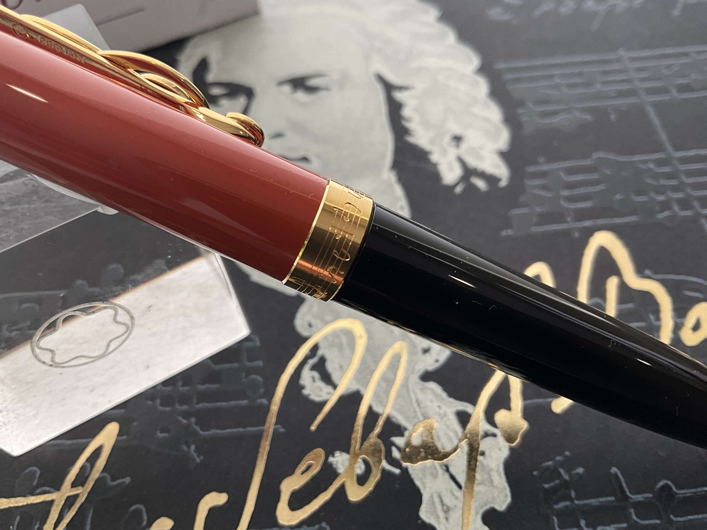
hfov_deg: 61.7
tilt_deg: -56.3
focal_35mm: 29
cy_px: 265
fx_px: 592
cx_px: 354
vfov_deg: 48.2
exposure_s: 1/100
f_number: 1.8
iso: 40
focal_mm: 3
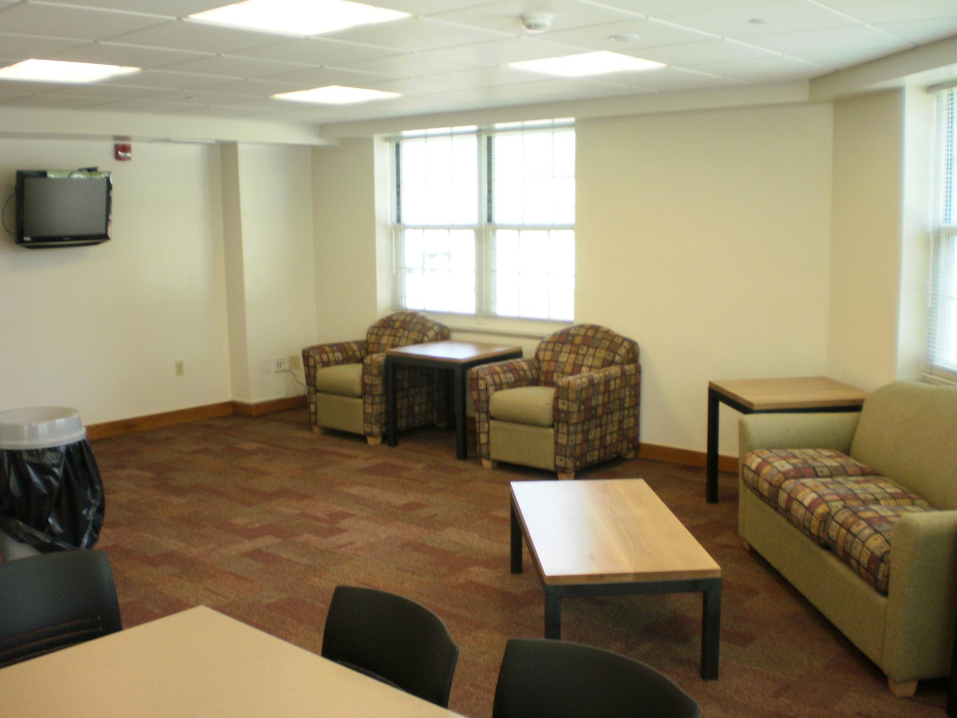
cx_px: 478
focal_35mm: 36
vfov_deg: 39.7
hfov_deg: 51.4
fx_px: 995
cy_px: 359
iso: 125
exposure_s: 1/30
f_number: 3.1
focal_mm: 6.3
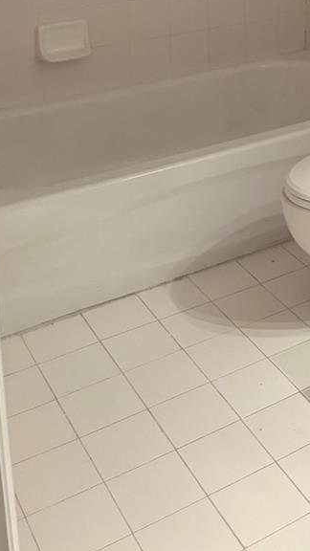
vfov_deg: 32.3
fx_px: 862
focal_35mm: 59
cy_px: -13
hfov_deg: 19.2
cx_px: 374
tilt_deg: -12.6
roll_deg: -0.3
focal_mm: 5.96
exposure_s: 1/60
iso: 320
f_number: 1.6
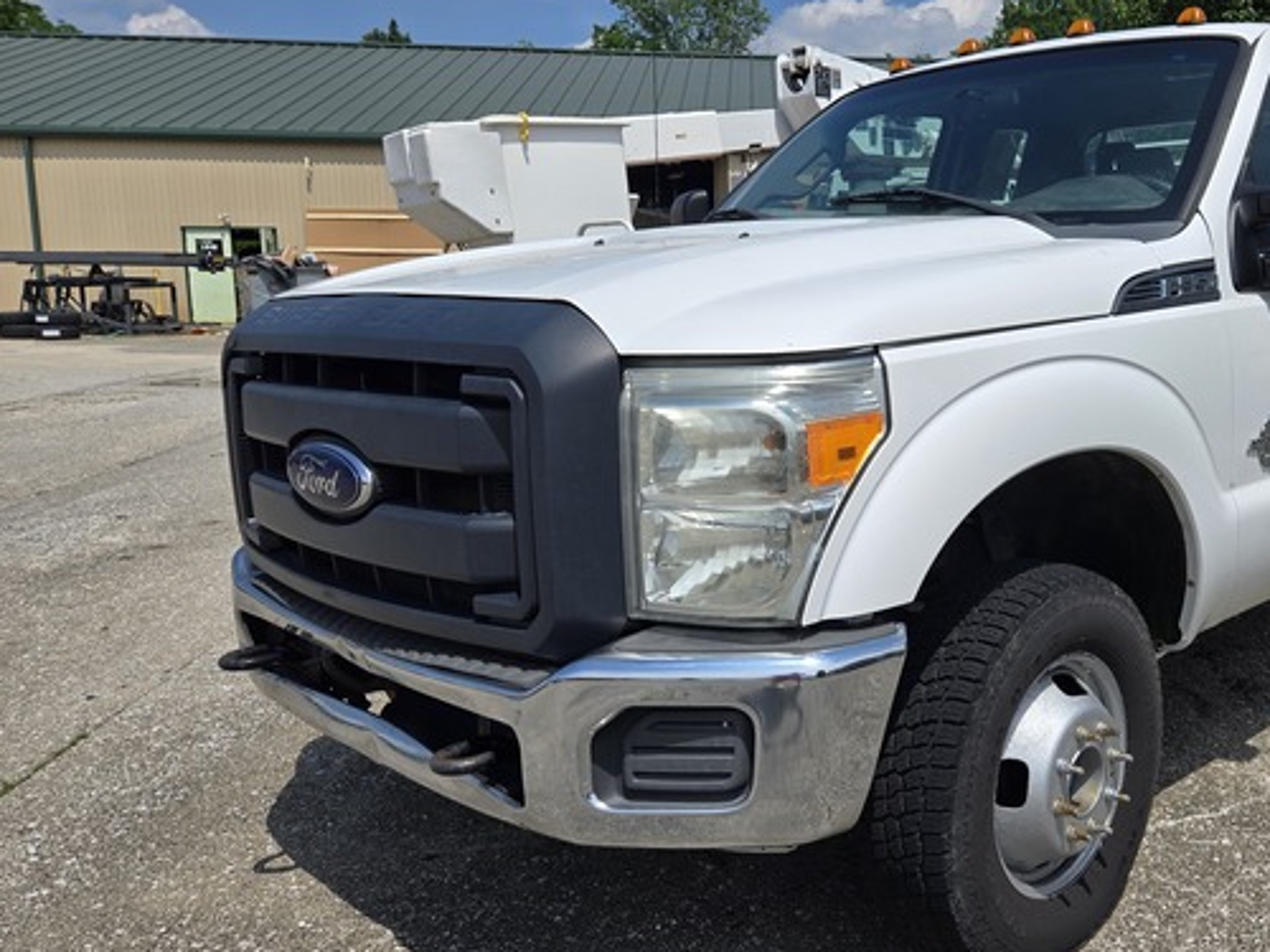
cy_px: 462
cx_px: 928
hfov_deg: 52.0
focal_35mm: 34
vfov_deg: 41.8
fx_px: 1247
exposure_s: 1/3418
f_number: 1.8
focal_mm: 5.4
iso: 25
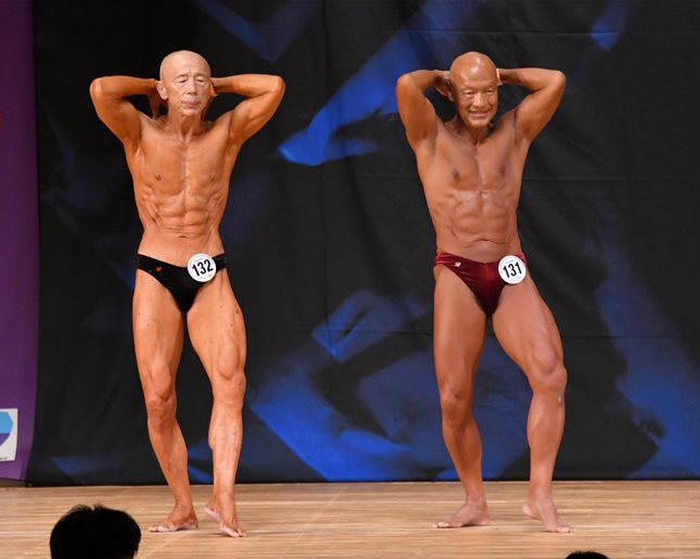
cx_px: 308
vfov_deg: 4.8
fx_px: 6689
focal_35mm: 323
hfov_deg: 6.0
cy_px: 280
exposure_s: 1/400
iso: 5000
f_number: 5.6
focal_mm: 190
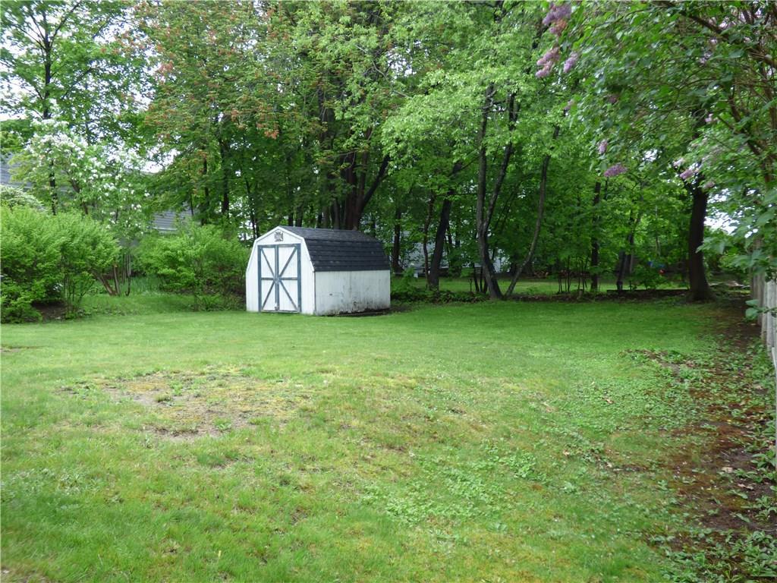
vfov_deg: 48.2
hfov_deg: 61.7
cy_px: 292
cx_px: 388
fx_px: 651
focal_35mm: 29
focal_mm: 5.04
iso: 100
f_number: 3.2
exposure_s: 1/60
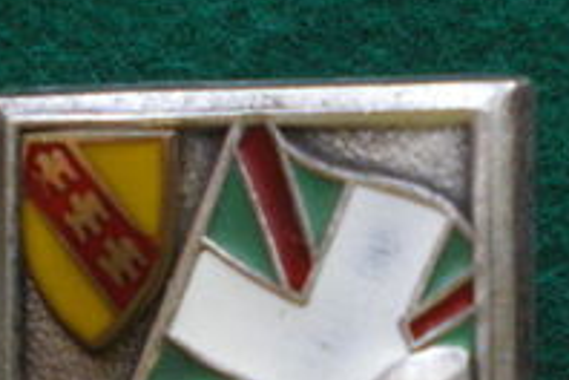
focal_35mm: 96
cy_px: 426
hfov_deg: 21.2
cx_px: 368
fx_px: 1517
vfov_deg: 13.9
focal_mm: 6.3
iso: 400
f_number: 3.1
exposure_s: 1/40
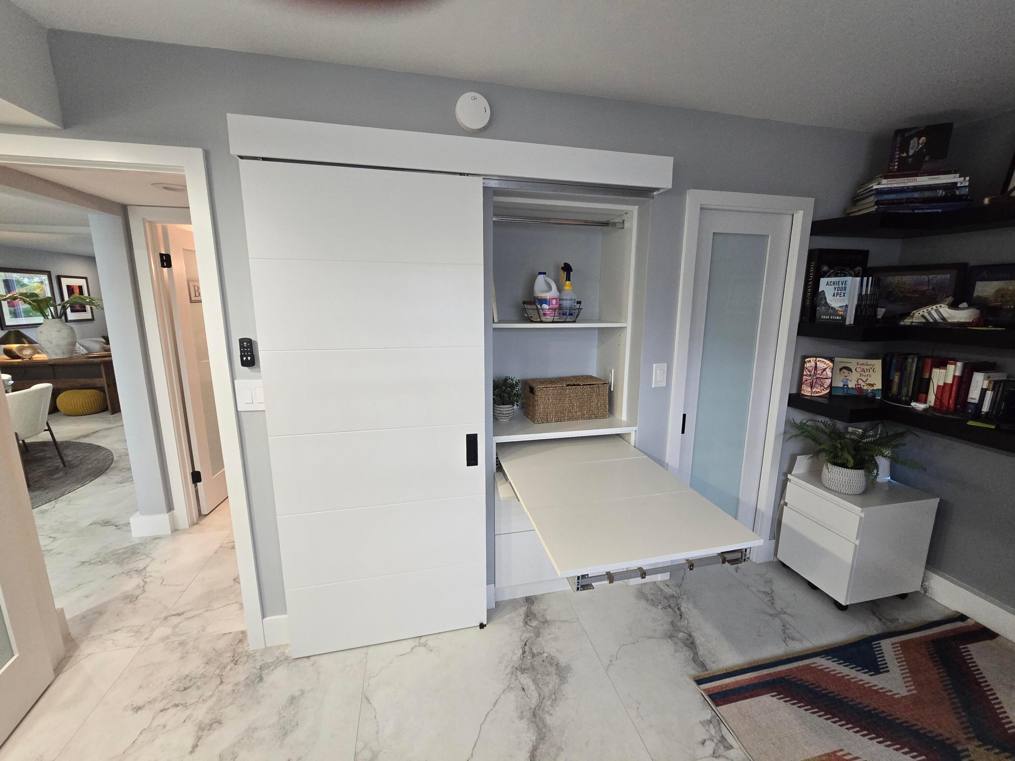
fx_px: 381
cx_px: 508
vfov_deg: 89.9
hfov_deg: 106.2
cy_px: 380
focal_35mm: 13
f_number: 2.2
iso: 320
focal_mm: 2.2
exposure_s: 1/60
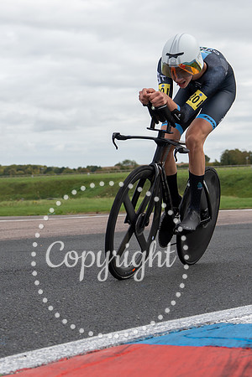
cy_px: 175
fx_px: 1027
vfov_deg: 20.8
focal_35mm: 98
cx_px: 94
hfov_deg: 14.0
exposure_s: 1/1000
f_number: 3.5
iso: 100
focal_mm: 39
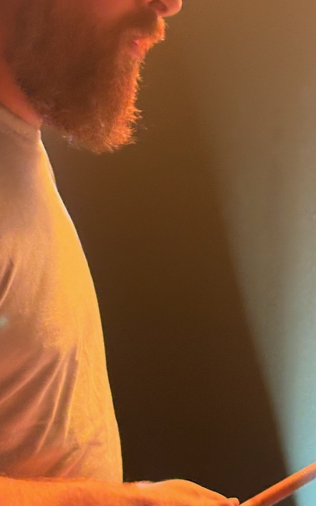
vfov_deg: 17.0
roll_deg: -2.6
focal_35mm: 121
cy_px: 464
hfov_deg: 10.8
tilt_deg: -7.0
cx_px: 180
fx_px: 1668
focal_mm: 5.96
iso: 100
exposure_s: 1/80
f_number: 1.6
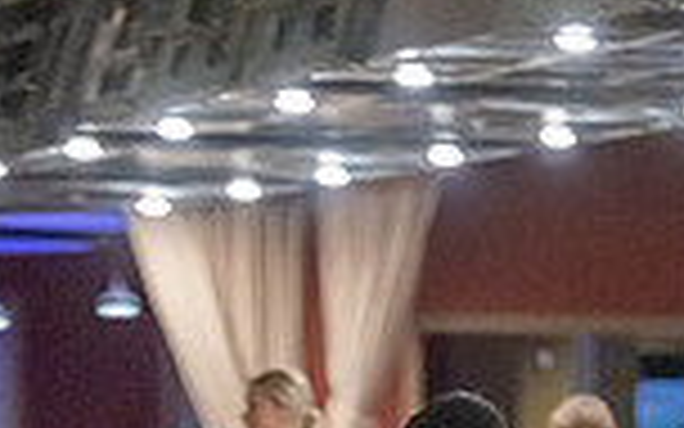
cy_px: 987
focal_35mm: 277
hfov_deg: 7.6
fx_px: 5164
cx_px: 549
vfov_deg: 4.6
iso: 4000
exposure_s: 1/1000
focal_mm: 92
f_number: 2.8
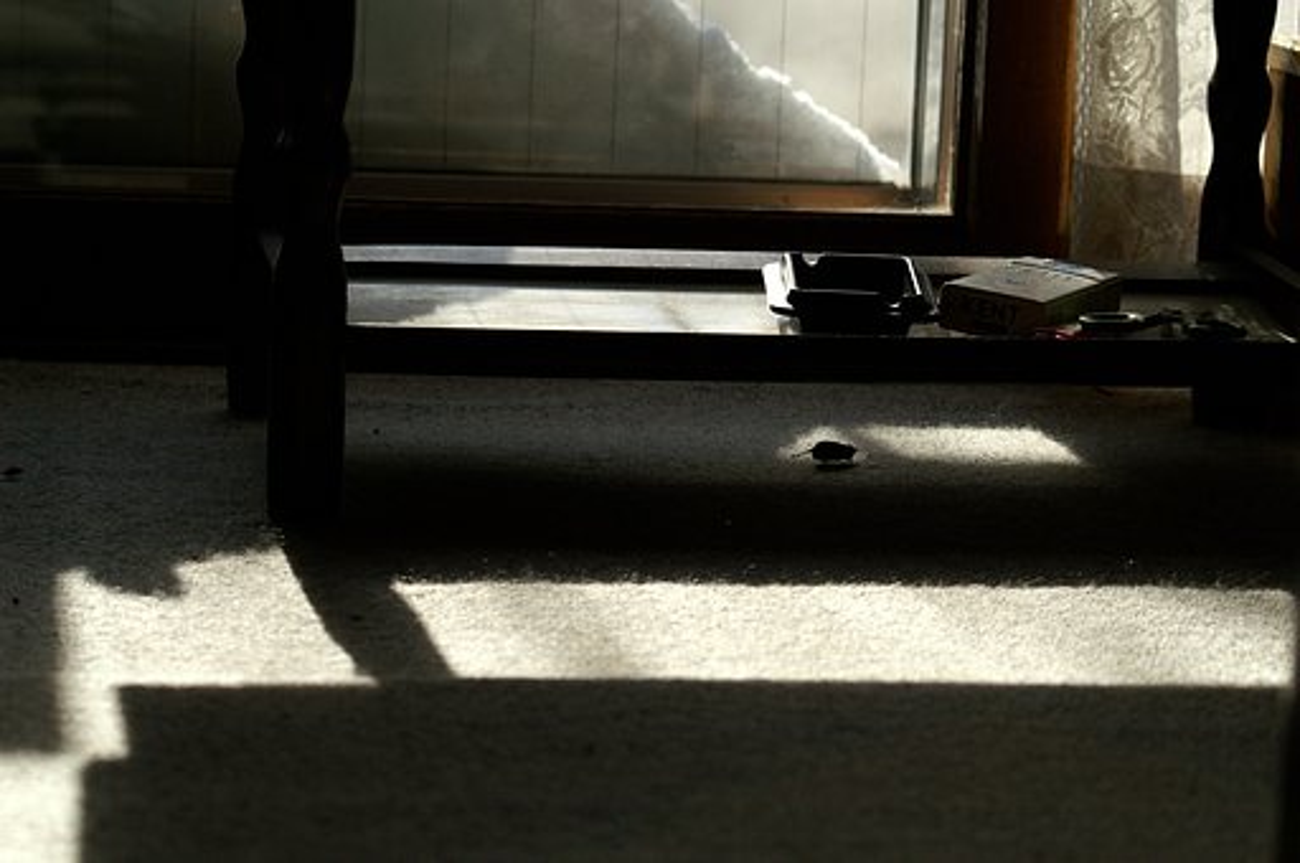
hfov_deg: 19.5
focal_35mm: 105
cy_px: 432
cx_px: 650
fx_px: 3787
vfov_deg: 13.0
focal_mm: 70
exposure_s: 1/1000
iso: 400
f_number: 6.3
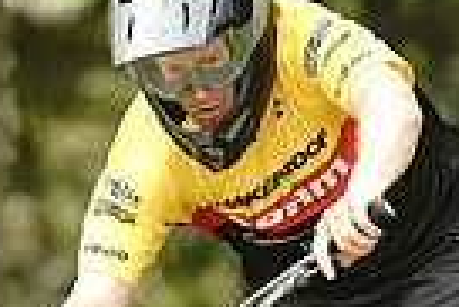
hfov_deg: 1.0
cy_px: 496
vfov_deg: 0.7
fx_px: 25348
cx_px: 294
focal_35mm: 1986
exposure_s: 1/2500
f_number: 4
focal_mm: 600
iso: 5000
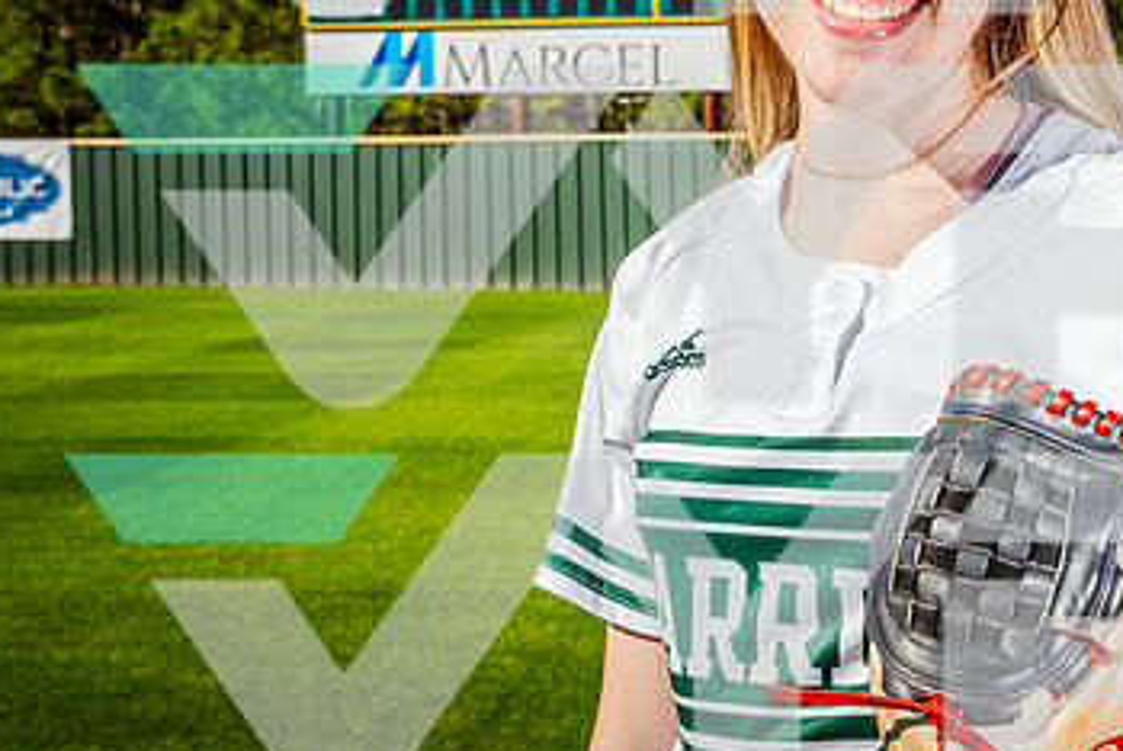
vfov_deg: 17.0
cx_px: 892
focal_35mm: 80
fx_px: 2498
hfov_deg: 24.9
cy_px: 236
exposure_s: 1/125
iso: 100
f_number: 11
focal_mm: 48
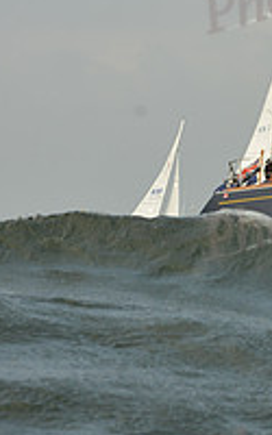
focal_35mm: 251
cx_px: 625
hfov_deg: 5.1
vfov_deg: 8.3
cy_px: 60
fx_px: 2977
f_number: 9
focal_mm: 85
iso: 320
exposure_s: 1/1250
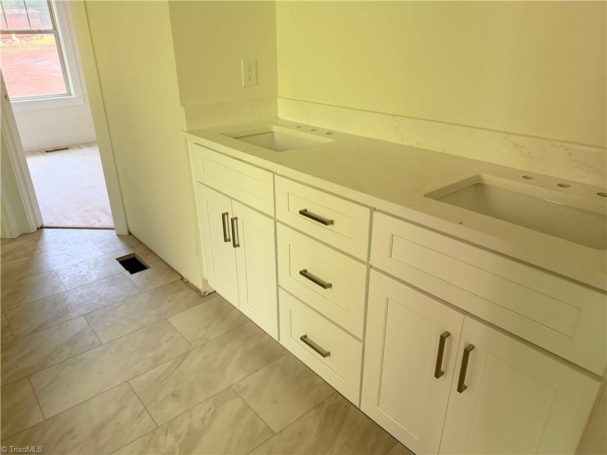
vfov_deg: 56.8
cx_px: 304
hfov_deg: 71.6
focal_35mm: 24
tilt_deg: -24.7
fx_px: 421
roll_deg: +0.5
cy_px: 228
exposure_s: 1/67
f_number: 1.78
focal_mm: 6.76
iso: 200
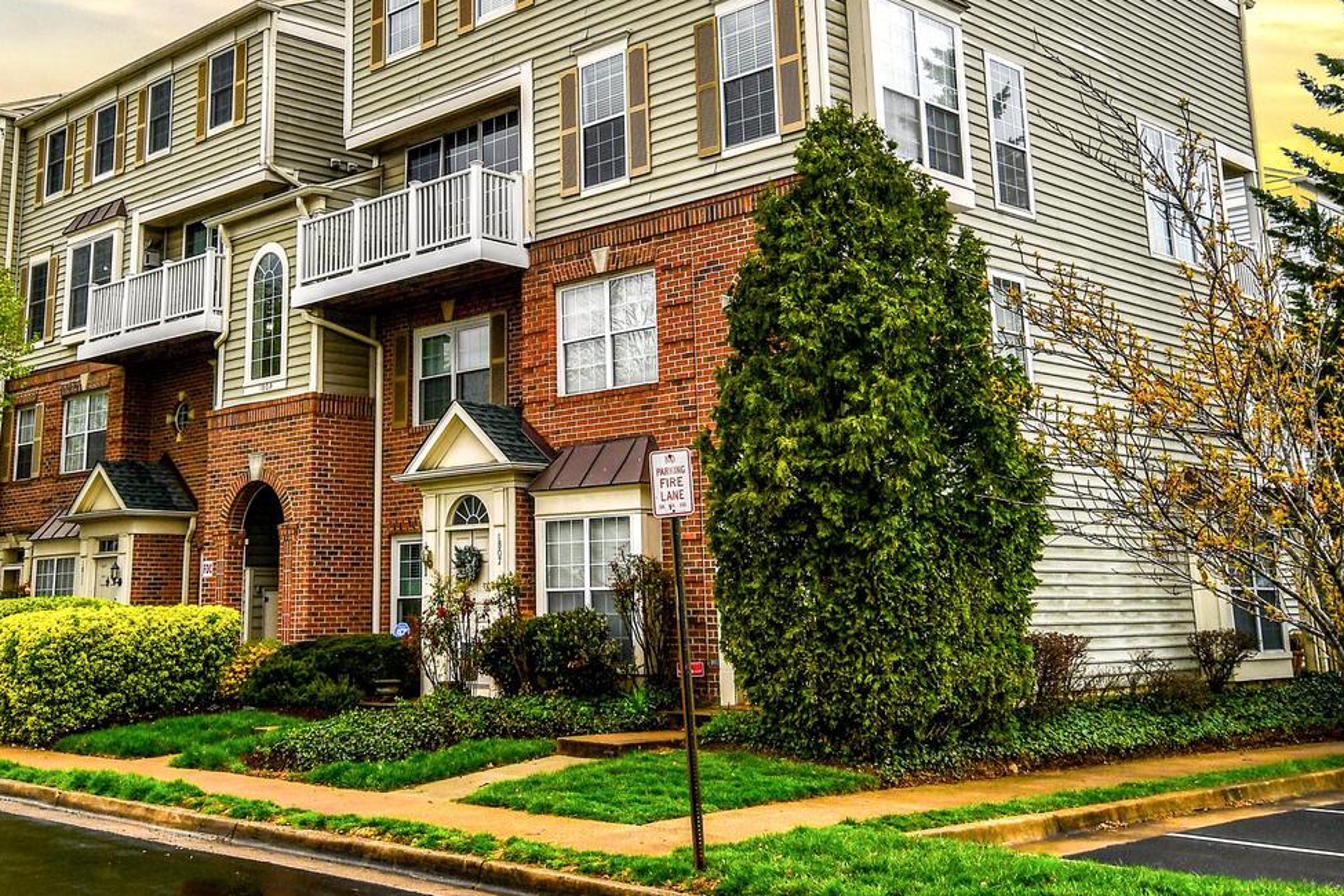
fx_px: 1157
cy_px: 302
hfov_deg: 58.9
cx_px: 448
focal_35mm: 31
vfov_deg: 41.8
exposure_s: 1/250
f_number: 8
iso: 100
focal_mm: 14
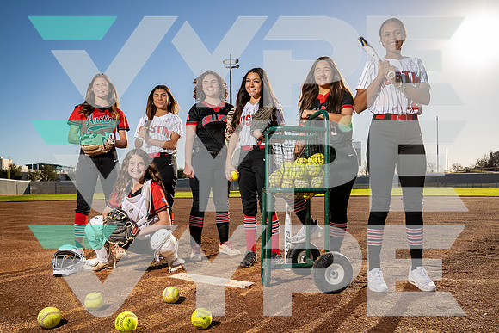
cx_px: 265
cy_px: 175
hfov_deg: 69.9
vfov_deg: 50.1
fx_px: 356
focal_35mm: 26
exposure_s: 1/250
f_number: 7.1
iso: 100
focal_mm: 24
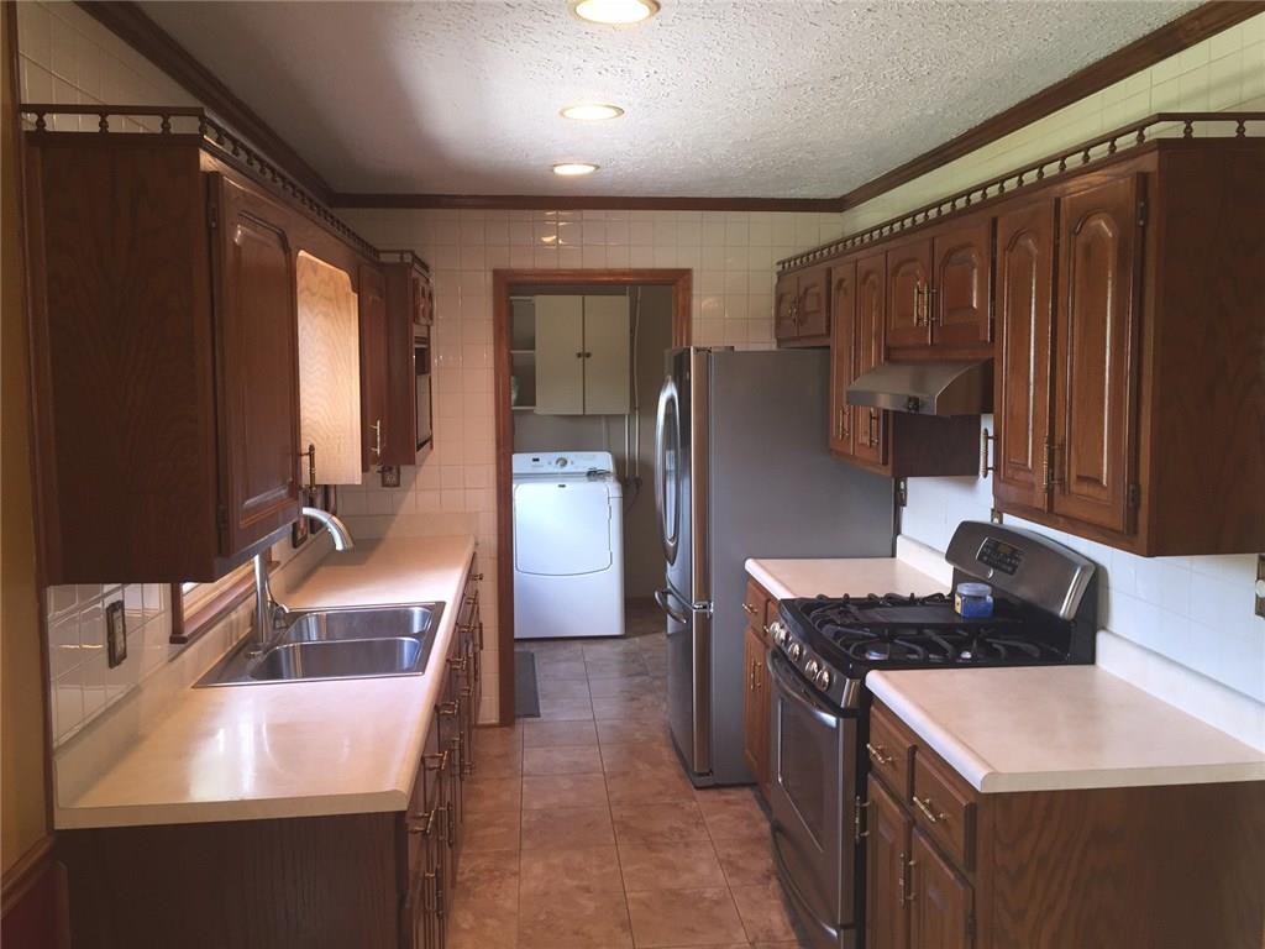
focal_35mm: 29
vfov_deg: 48.2
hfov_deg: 61.7
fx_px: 1060
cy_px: 474
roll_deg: -0.3
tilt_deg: -4.8
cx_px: 632
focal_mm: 4.15
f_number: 2.2
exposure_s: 1/30
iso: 50
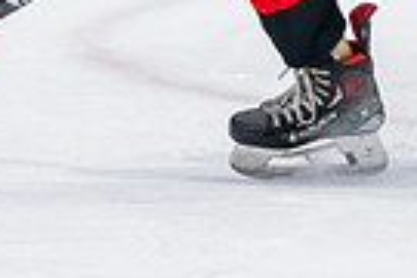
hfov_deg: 1.4
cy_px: -262
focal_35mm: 1482
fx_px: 17165
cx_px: 297
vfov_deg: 0.9
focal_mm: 200
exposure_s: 1/800
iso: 1600
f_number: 3.2
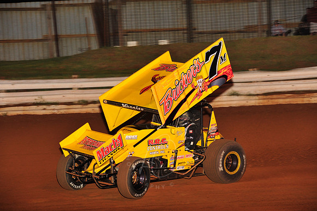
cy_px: 106
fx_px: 1100
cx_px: 158
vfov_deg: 11.0
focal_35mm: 125
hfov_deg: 16.4
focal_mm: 125
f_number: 6.3
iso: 1000
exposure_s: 1/320
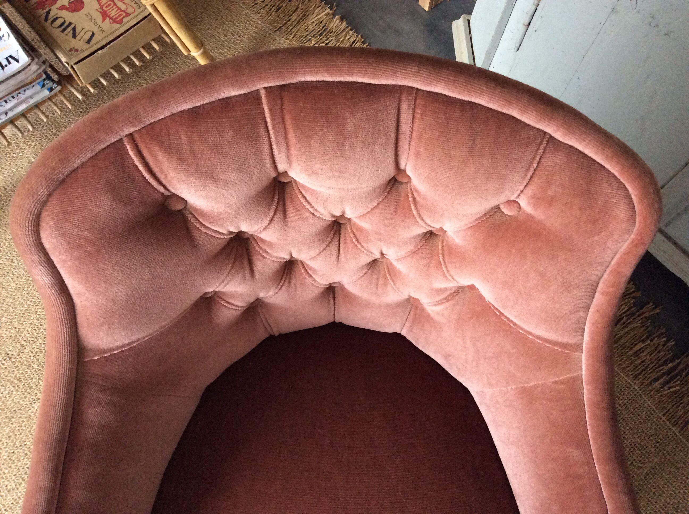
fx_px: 636
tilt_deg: -68.9
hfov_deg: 56.9
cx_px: 344
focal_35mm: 32
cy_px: 257
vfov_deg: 44.1
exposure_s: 1/25
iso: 250
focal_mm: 3.3
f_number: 2.4
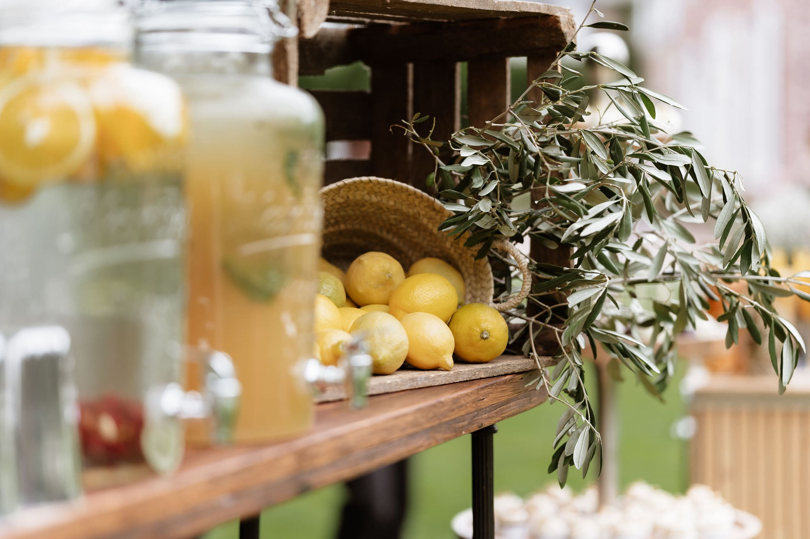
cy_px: 270
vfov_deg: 15.8
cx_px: 405
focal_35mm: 87
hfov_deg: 23.5
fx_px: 1946
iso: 100
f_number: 1.8
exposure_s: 1/1250
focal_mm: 85
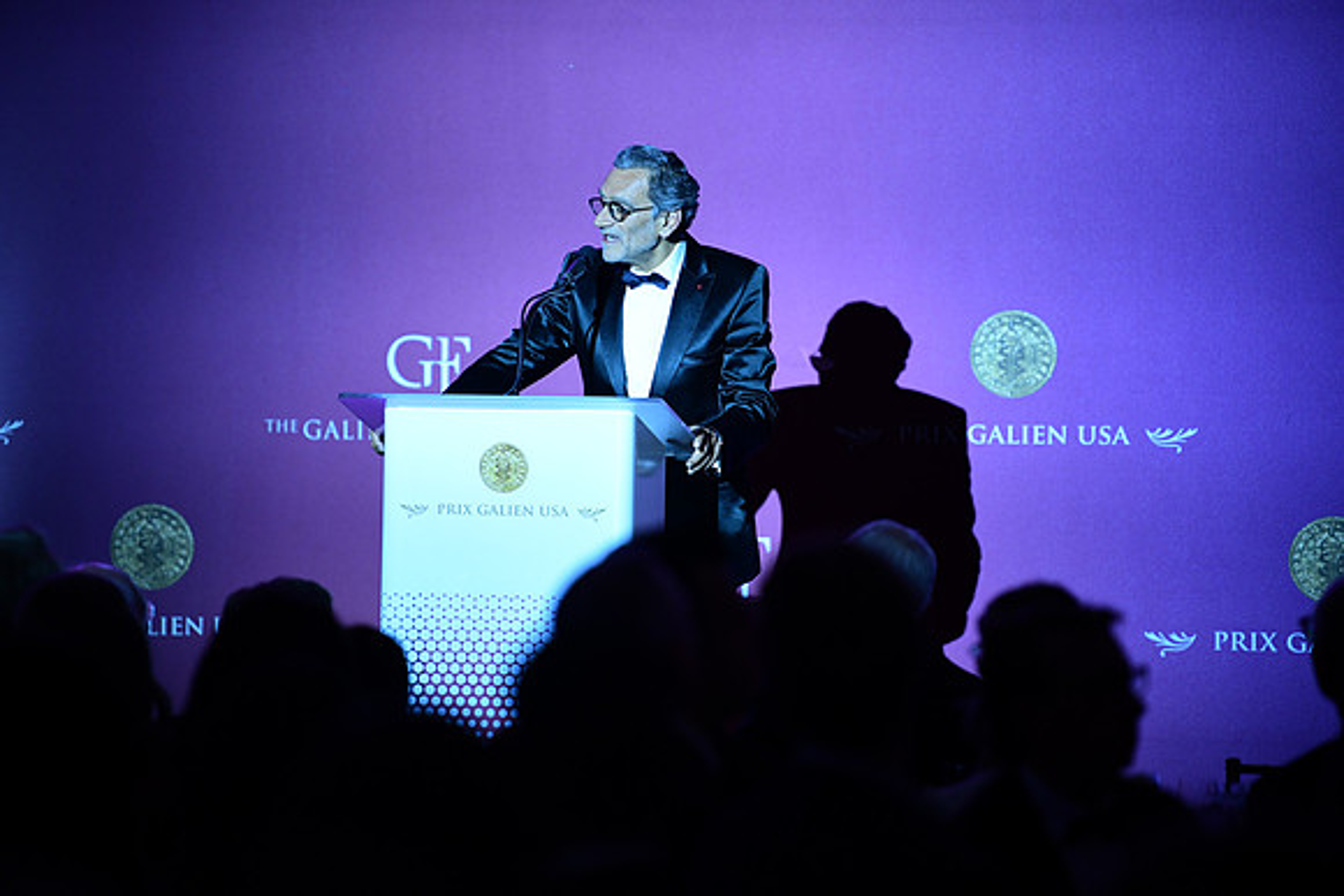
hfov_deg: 10.3
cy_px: 448
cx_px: 672
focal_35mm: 200
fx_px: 7468
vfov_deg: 6.9
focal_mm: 200
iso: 1600
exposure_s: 1/250
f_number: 2.8
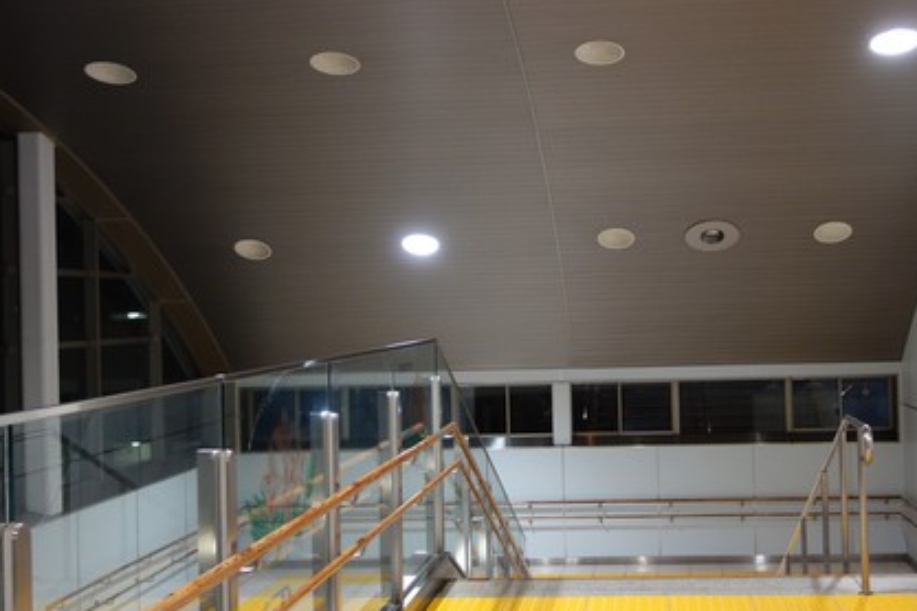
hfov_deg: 45.0
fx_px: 1095
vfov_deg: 31.2
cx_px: 574
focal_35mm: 43
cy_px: 282
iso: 400
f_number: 1.8
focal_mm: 10.4
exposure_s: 1/30
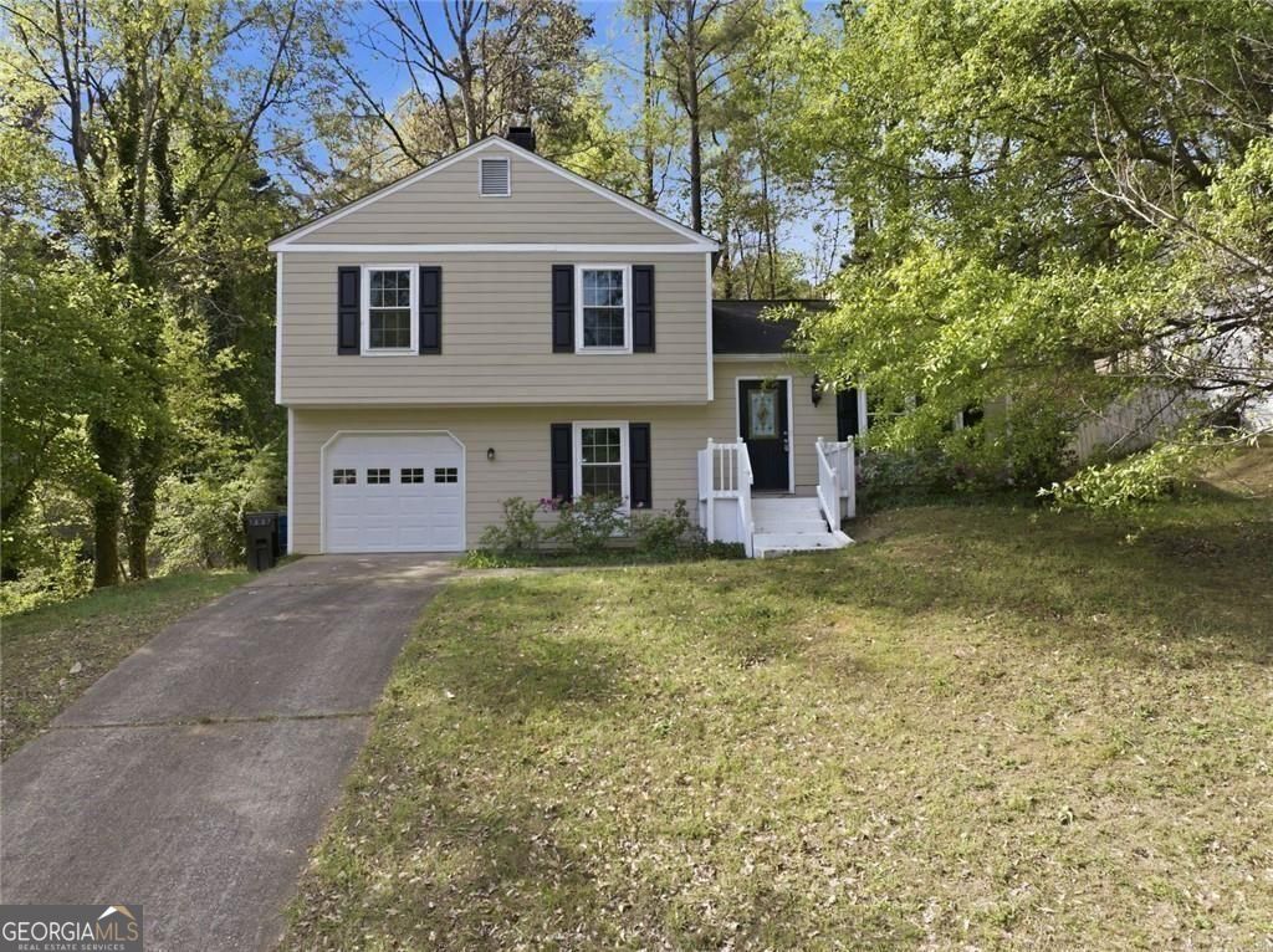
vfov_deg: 56.7
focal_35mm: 24
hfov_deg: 71.6
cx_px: 636
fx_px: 882
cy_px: 476
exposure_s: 1/800
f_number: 2.8
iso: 130
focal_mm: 12.3
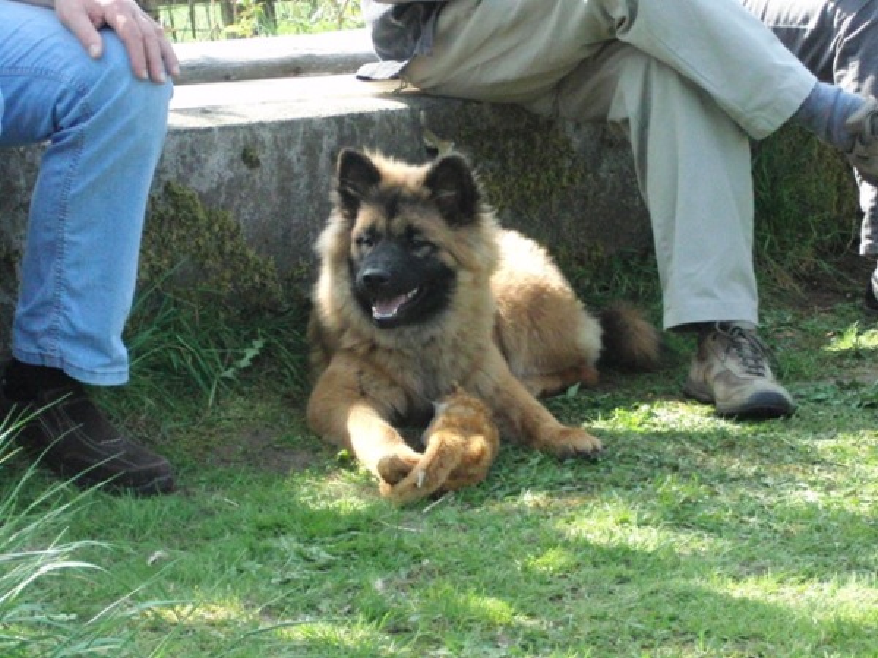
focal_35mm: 83
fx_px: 2105
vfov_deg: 17.8
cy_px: 329
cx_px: 439
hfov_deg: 23.6
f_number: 4.1
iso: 800
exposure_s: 1/1000
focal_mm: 14.35
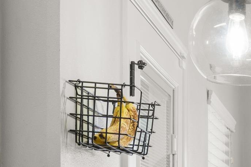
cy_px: 243
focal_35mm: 103
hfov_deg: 18.3
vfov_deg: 12.6
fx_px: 721
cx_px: 333
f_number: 8
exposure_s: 1/4
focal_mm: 15.7
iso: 320
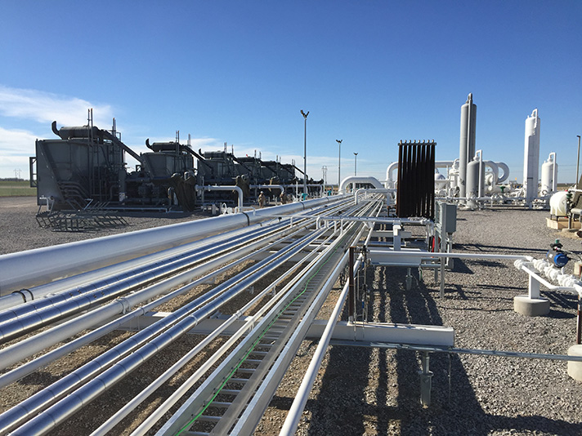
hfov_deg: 61.7
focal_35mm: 29
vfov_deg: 48.2
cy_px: 218
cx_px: 291
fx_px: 488
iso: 32
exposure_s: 1/2639
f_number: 2.2
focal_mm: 4.15
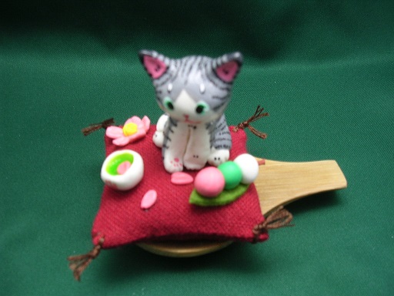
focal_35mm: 38
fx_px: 433
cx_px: 197
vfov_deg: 37.7
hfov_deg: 49.0
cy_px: 148
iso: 100
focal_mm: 5.8
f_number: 2.8
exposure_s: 1/6.5
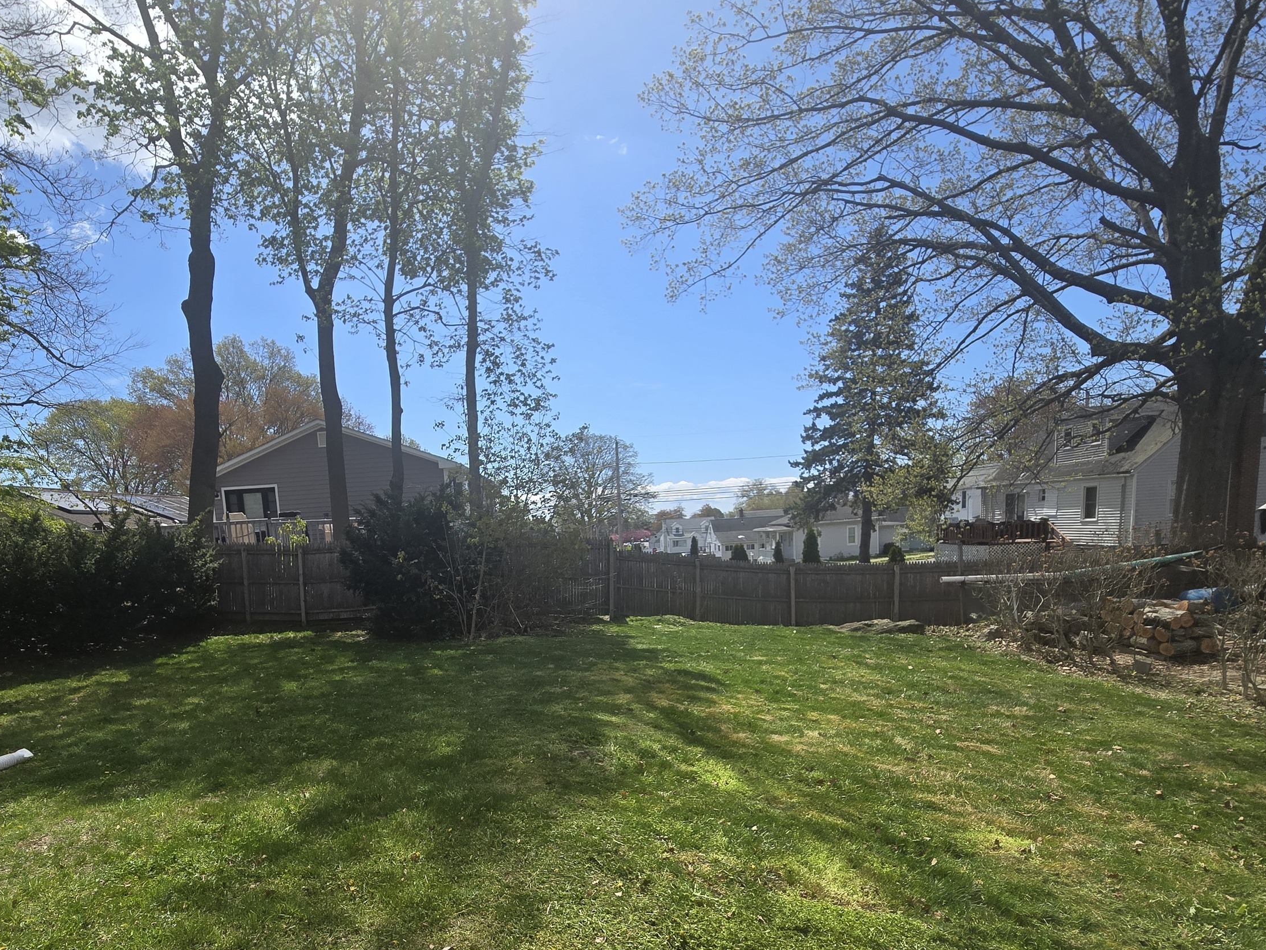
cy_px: 621
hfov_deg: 87.3
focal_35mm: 18
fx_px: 658
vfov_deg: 69.9
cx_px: 552
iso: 50
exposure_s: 1/2296
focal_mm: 2.2
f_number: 2.2
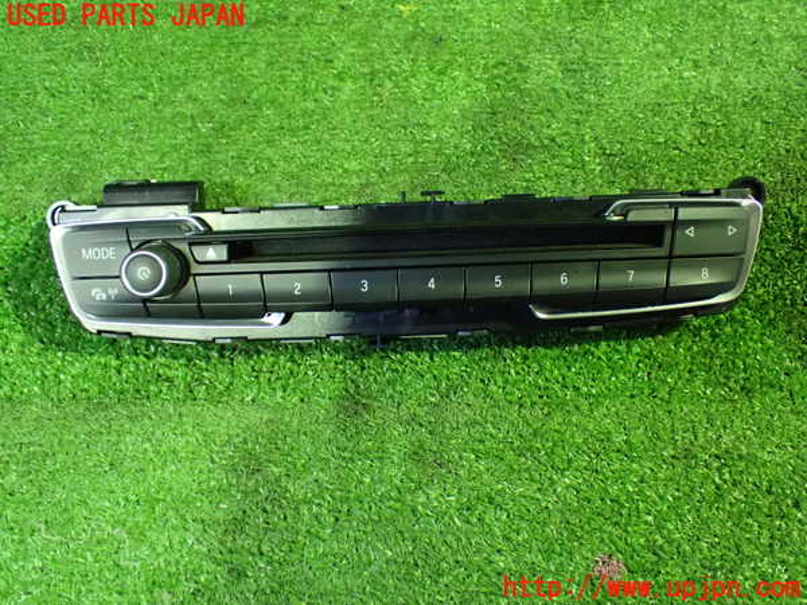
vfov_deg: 39.7
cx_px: 404
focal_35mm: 36
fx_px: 839
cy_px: 302
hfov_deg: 51.4
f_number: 2.5
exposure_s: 1/40
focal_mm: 6.37
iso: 1250
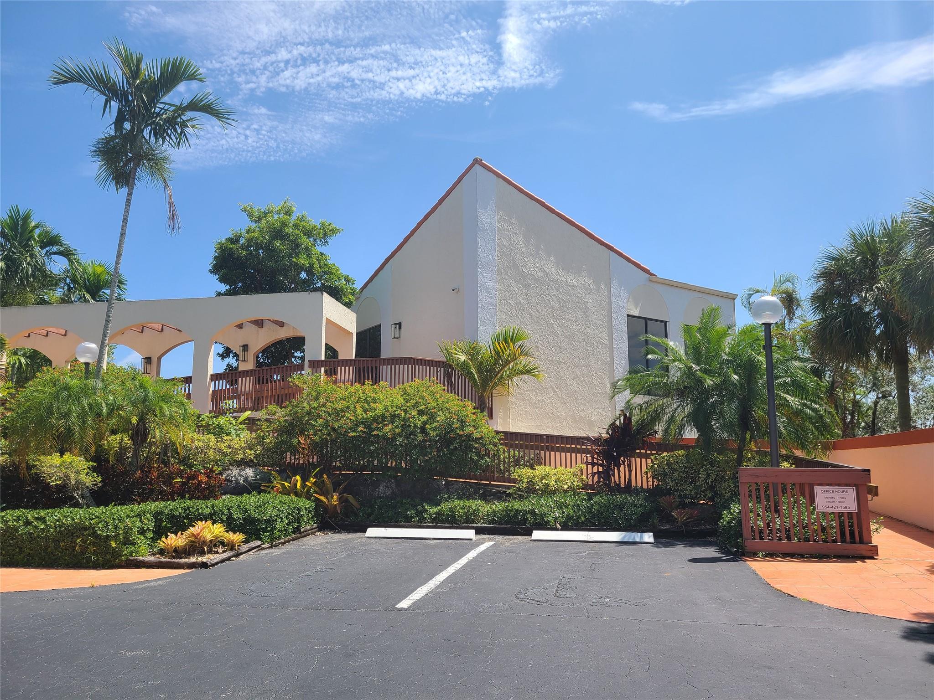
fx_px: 702
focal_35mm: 26
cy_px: 350
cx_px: 467
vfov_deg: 53.1
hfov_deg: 67.3
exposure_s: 1/2010
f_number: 1.8
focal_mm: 5.4
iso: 40
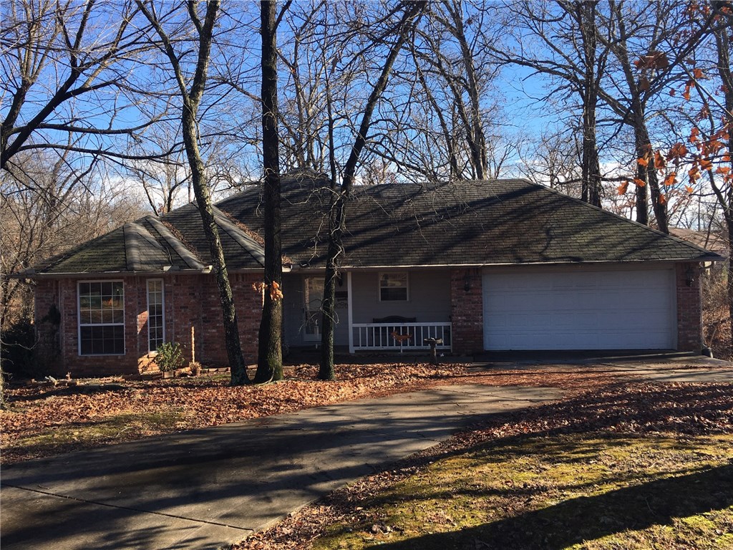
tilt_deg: +0.3
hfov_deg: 61.7
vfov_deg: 48.2
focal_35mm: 29
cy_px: 275
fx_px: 614
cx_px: 366
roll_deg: +0.8
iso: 25
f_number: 2.2
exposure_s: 1/641
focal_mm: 4.15
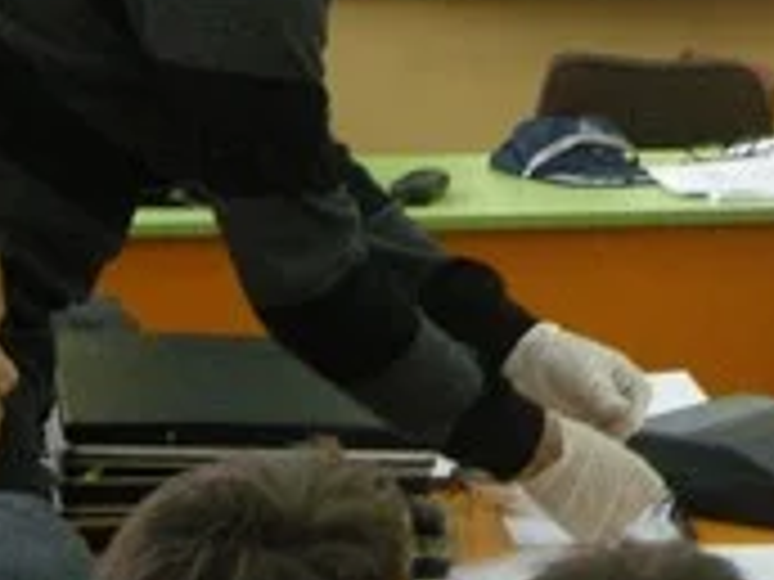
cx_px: 1058
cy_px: -36
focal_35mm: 175
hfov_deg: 11.0
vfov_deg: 8.4
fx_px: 3913
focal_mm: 10.1
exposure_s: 1/66
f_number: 3.1
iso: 369
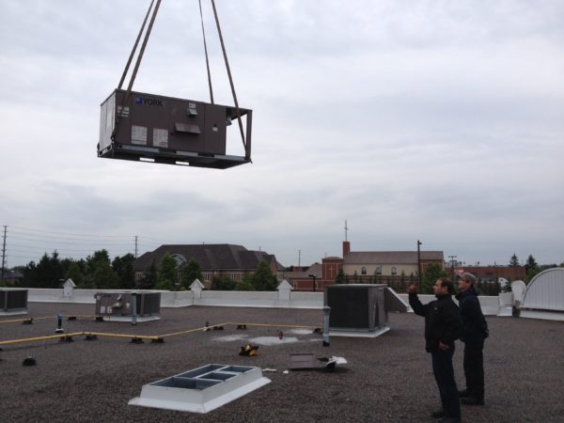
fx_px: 570
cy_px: 212
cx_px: 282
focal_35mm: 35
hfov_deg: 52.6
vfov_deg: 40.7
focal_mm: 4.28
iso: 50
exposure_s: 1/699
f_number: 2.4
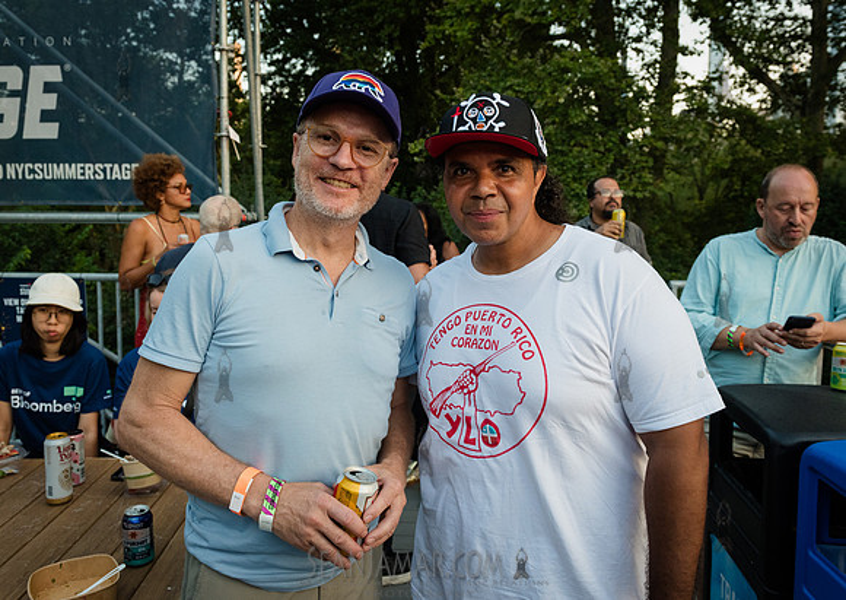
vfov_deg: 46.9
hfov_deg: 63.0
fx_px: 690
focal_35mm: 29
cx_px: 404
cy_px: 269
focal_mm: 24
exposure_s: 1/320
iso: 2000
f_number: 4.5
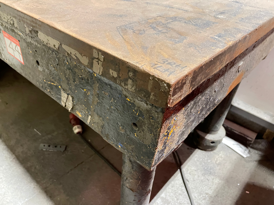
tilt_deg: -38.5
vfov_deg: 53.1
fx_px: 206
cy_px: 102
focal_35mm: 26
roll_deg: -4.7
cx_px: 137
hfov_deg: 67.3
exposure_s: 1/20
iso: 1000
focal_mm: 5.1
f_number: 1.6
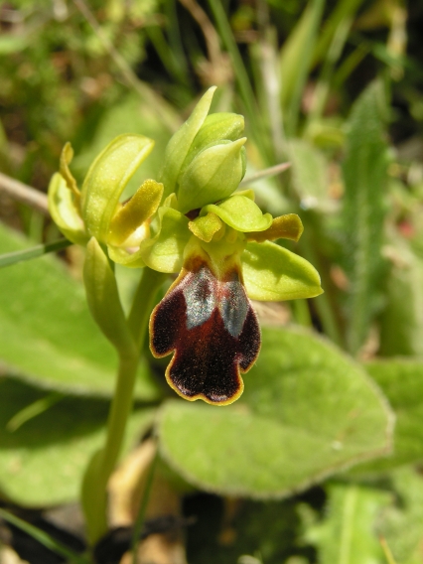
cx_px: 212
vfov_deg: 29.0
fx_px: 1092
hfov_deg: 21.9
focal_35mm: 67
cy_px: 282
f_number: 5.6
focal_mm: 11.1
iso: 50
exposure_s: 1/250
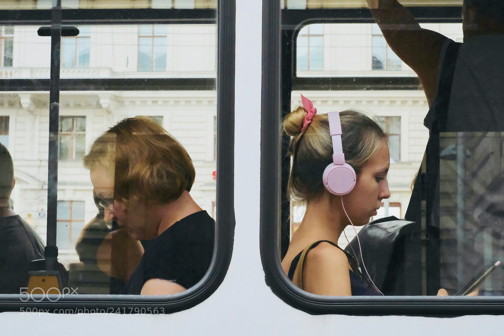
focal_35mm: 53
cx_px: 252
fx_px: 742
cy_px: 168
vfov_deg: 25.5
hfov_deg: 37.5
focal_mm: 35
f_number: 8
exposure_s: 1/1000
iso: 3200
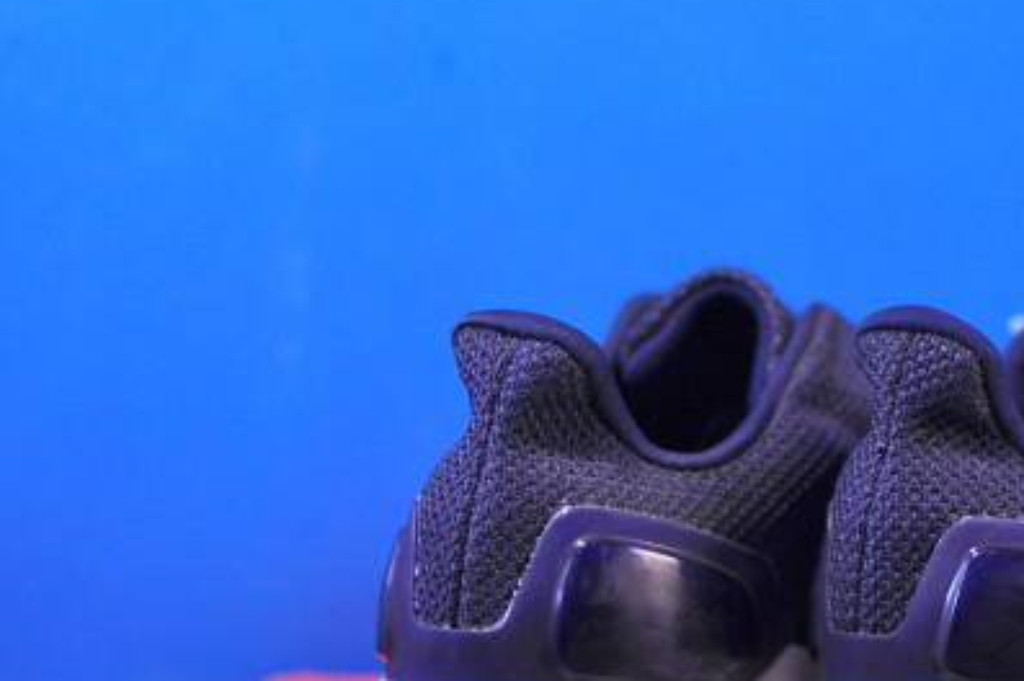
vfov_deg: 9.1
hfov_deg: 13.5
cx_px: 949
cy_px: 316
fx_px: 4291
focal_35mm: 151
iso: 250
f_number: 2
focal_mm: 50
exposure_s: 1/320
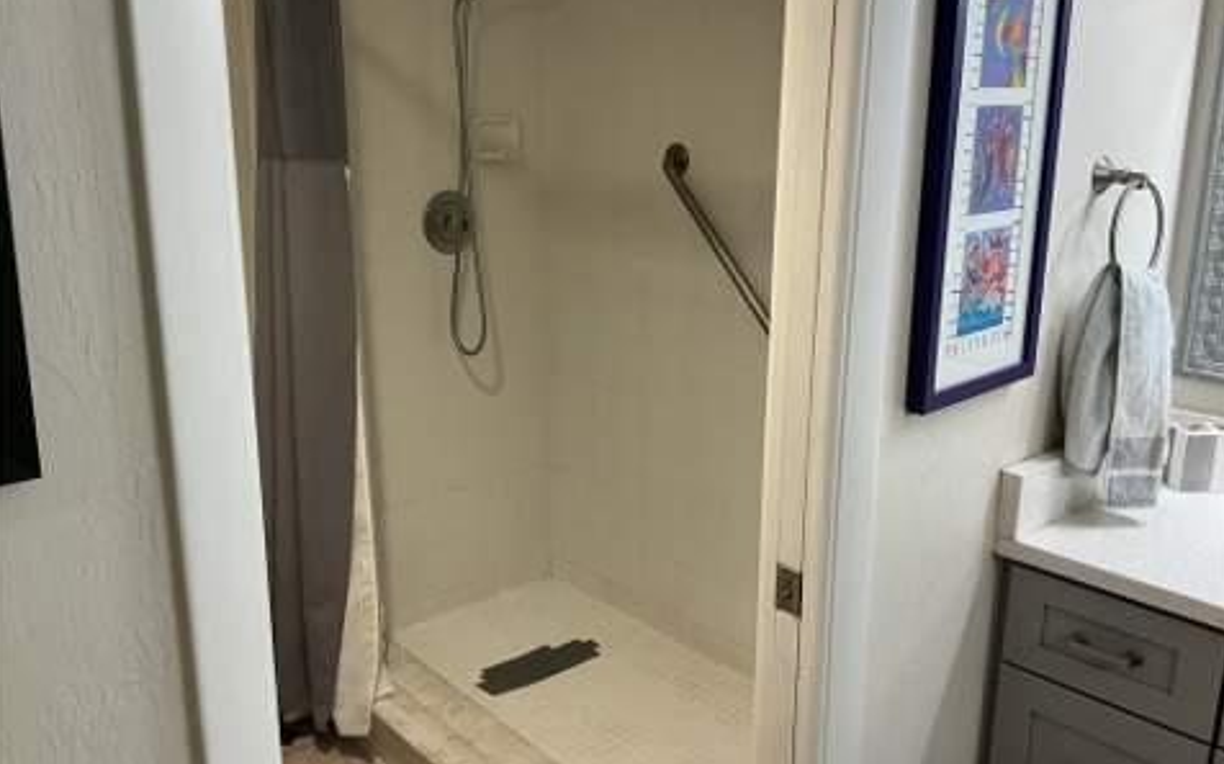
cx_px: 612
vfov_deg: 40.5
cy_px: 365
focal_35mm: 31
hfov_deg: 61.3
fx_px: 1034
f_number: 1.8
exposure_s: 1/60
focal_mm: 3
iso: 32
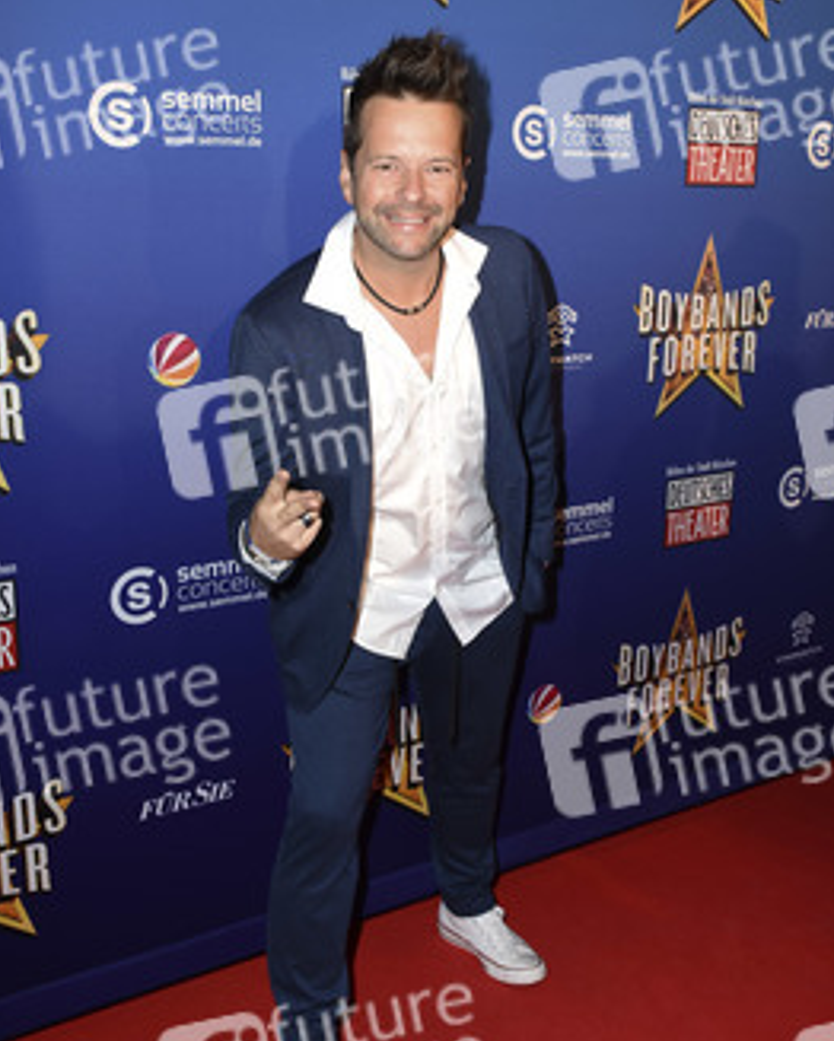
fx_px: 1220
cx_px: 414
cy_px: 583
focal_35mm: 40
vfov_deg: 46.1
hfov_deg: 37.7
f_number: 5.6
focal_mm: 23
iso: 640
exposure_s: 1/160
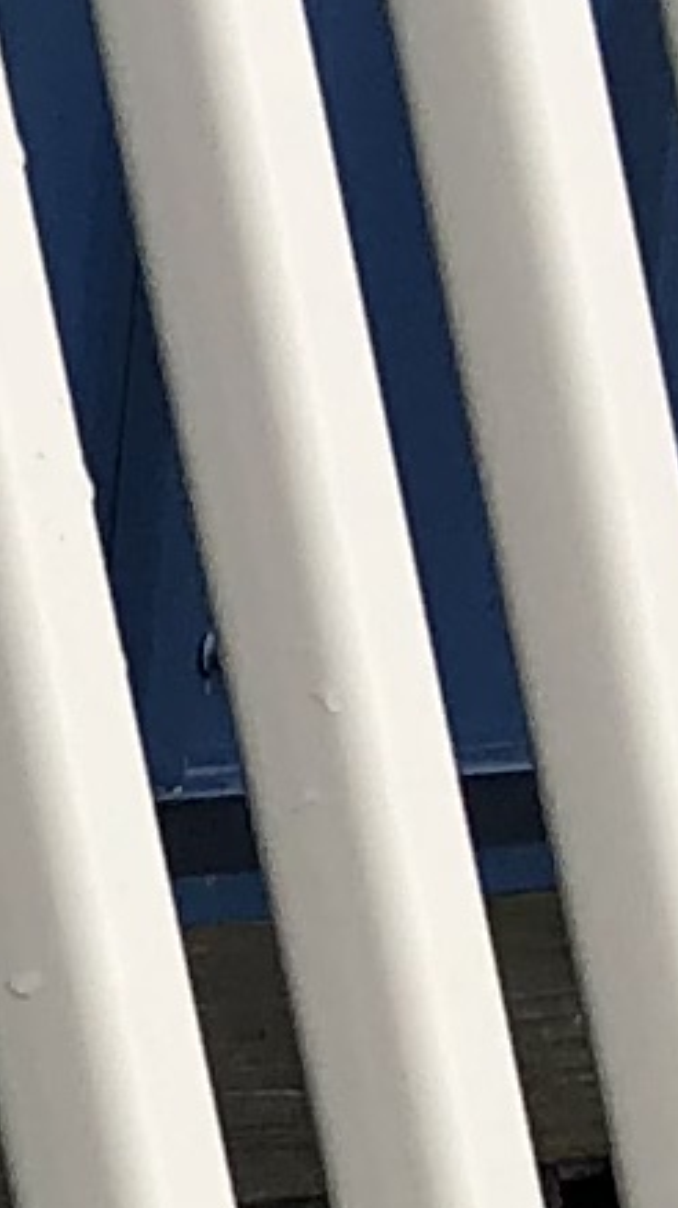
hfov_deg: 4.0
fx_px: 8991
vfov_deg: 7.7
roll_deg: -2.4
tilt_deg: -8.0
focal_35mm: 281
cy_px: 1092
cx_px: -2296
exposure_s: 1/136
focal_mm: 3.99
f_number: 1.8
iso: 20
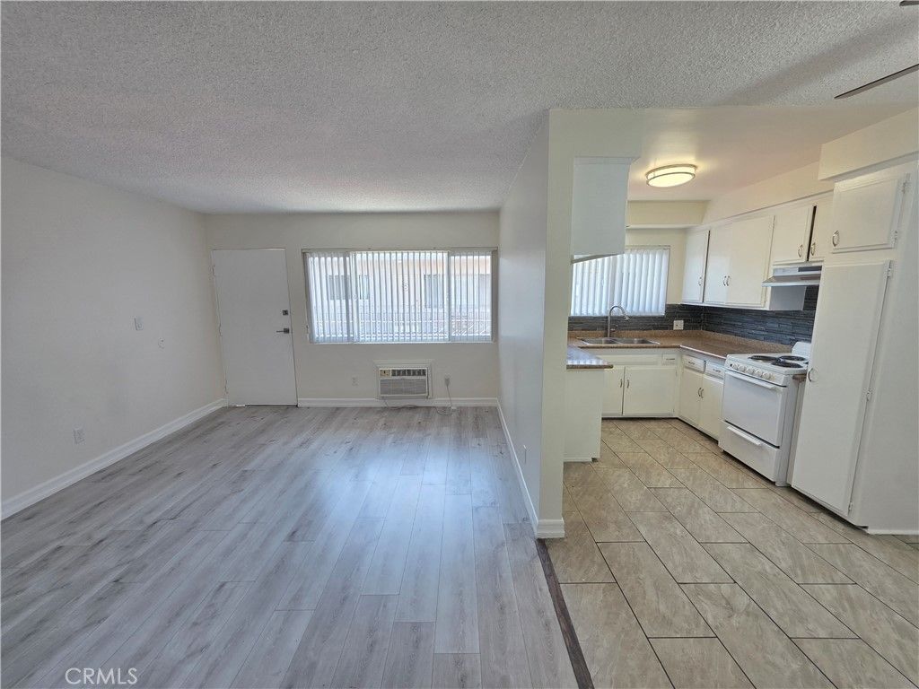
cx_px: 460
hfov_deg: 106.2
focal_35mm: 13
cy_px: 344
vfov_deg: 89.9
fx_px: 345
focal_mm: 2.2
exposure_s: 1/120
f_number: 1.9
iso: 125
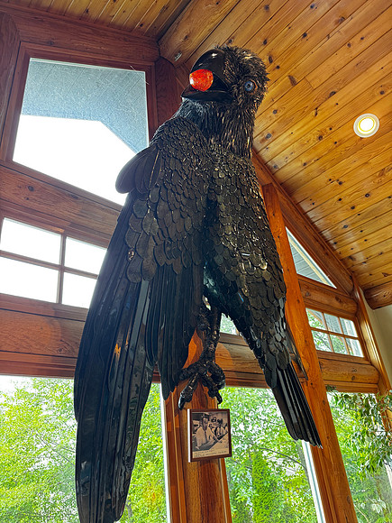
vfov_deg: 71.6
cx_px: 196
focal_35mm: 24
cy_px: 262
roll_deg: +6.3
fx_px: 362
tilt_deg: +27.2
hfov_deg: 56.8
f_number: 1.78
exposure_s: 1/67
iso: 200
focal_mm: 6.76
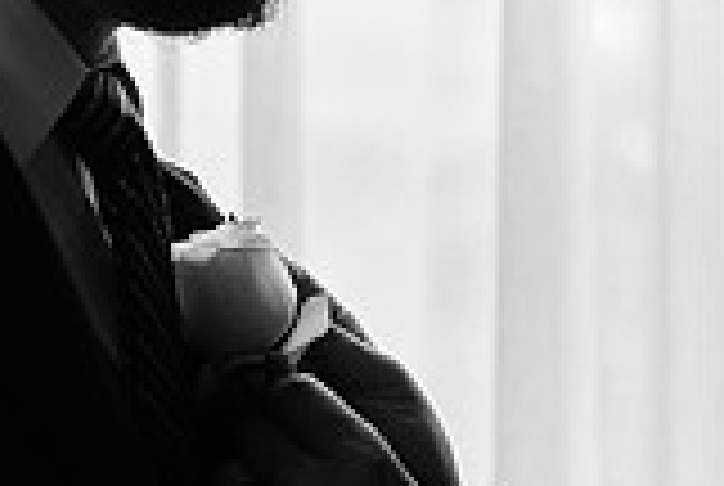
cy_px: 191
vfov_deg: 7.4
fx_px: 3748
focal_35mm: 186
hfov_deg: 11.0
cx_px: 594
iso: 64
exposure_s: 1/250
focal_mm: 50
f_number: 1.8
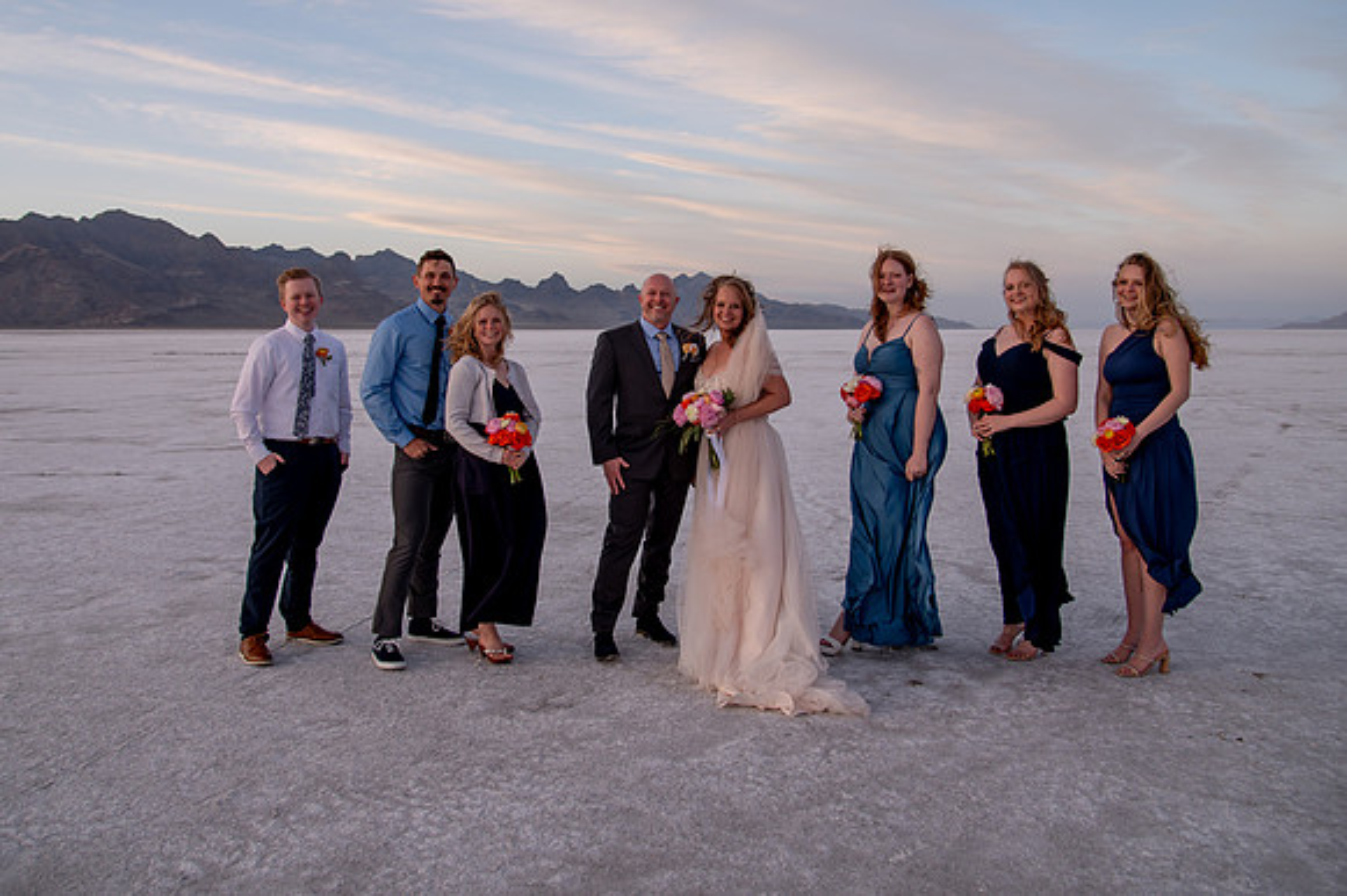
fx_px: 1141
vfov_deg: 42.8
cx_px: 638
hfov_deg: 61.1
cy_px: 379
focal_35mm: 31
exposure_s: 1/200
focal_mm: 24
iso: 200
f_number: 4
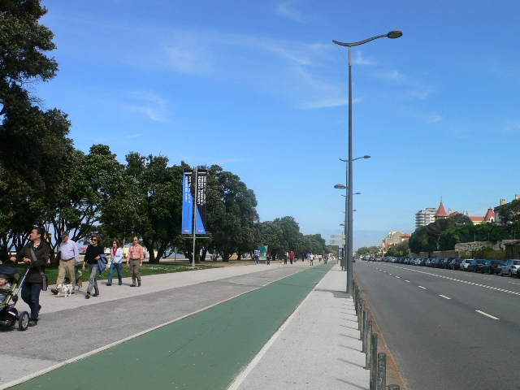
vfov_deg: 41.8
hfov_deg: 54.0
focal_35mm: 34
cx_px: 260
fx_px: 511
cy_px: 195
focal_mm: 6.3
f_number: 4.5
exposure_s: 1/500
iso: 80
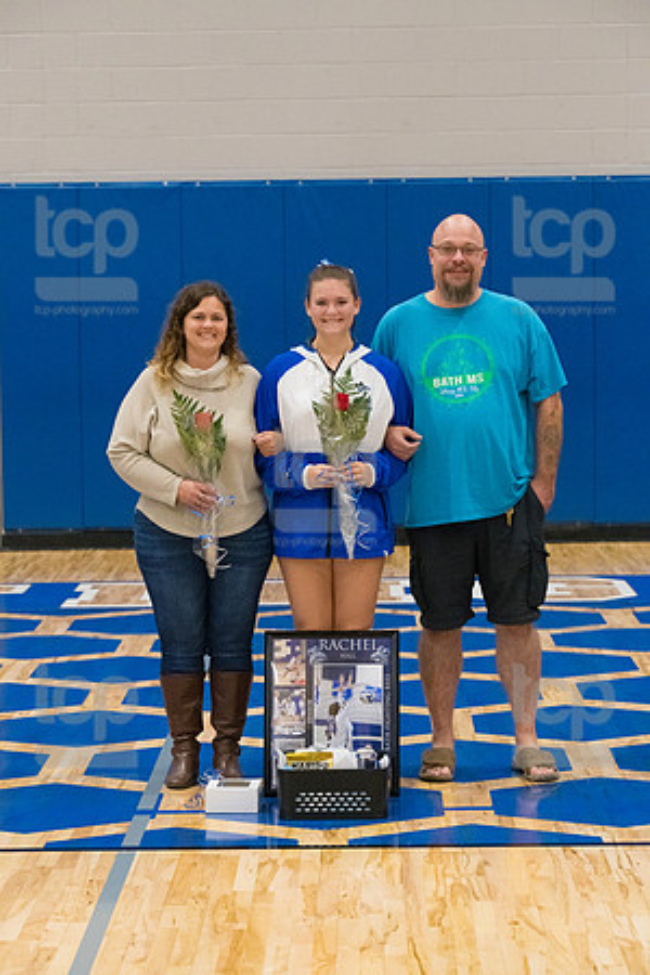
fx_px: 2762
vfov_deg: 20.0
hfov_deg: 13.4
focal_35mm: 102
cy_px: 488
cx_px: 325
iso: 5000
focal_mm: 102
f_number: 5.6
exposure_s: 1/500
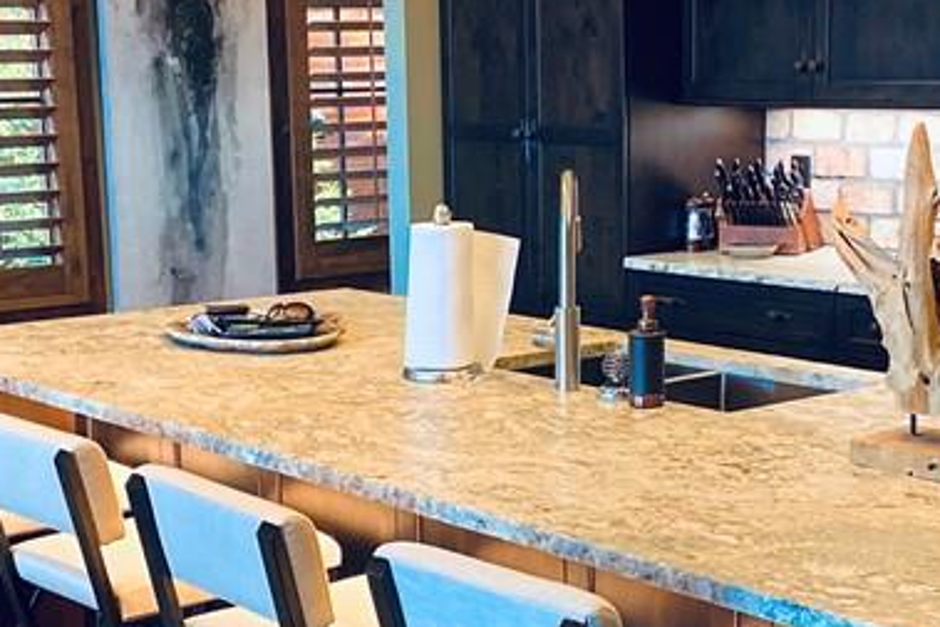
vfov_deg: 18.6
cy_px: 414
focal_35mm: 73
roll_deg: +1.2
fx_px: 1907
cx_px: 536
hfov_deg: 27.7
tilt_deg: -10.8
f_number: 1.8
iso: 400
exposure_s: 1/60
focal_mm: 4.25
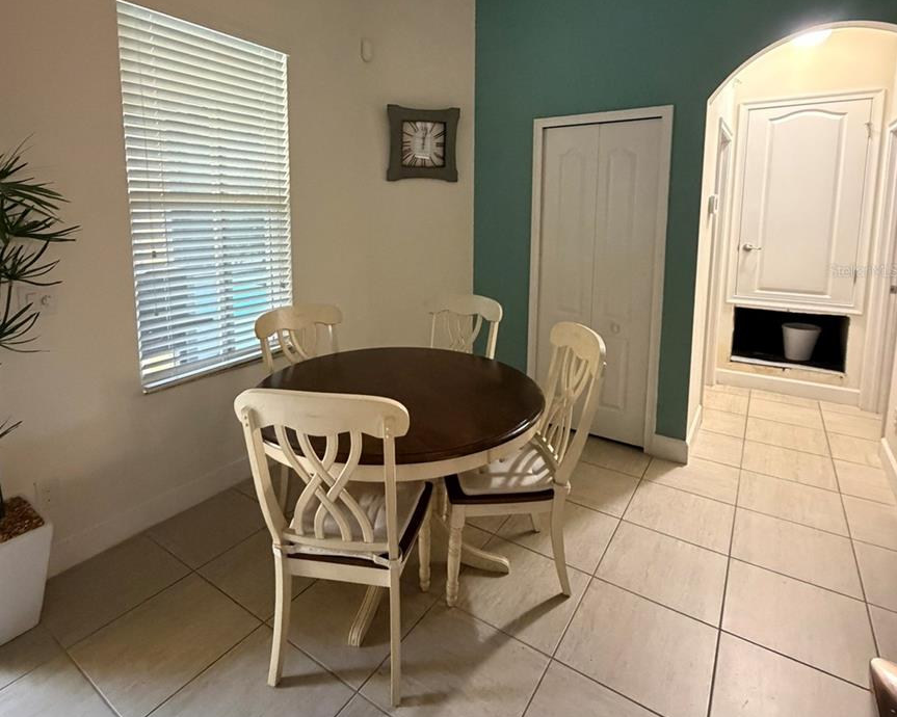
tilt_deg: -7.1
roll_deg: -0.7
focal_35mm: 19
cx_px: 434
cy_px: 270
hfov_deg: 83.3
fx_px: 504
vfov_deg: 69.7
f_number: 2.2
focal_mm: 2.22
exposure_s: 1/60
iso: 1250
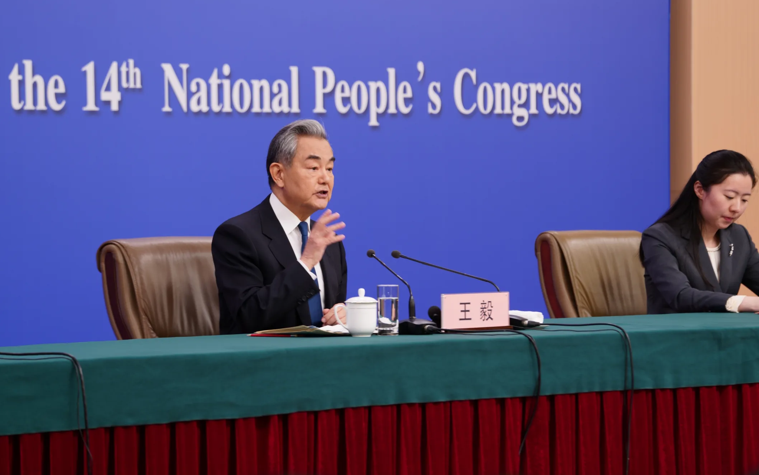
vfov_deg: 5.3
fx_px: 5110
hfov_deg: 8.5
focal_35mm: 247
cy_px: 184
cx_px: 379
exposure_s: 1/50
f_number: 4
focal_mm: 200
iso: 100
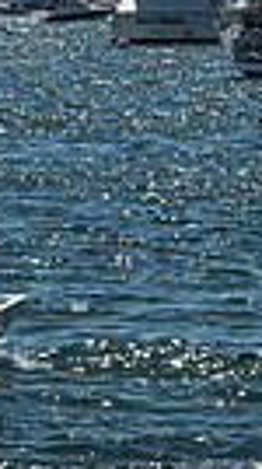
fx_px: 4451
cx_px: -341
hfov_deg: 3.3
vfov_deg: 6.0
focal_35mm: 359
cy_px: -40
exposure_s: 1/800
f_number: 16
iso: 250
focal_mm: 58
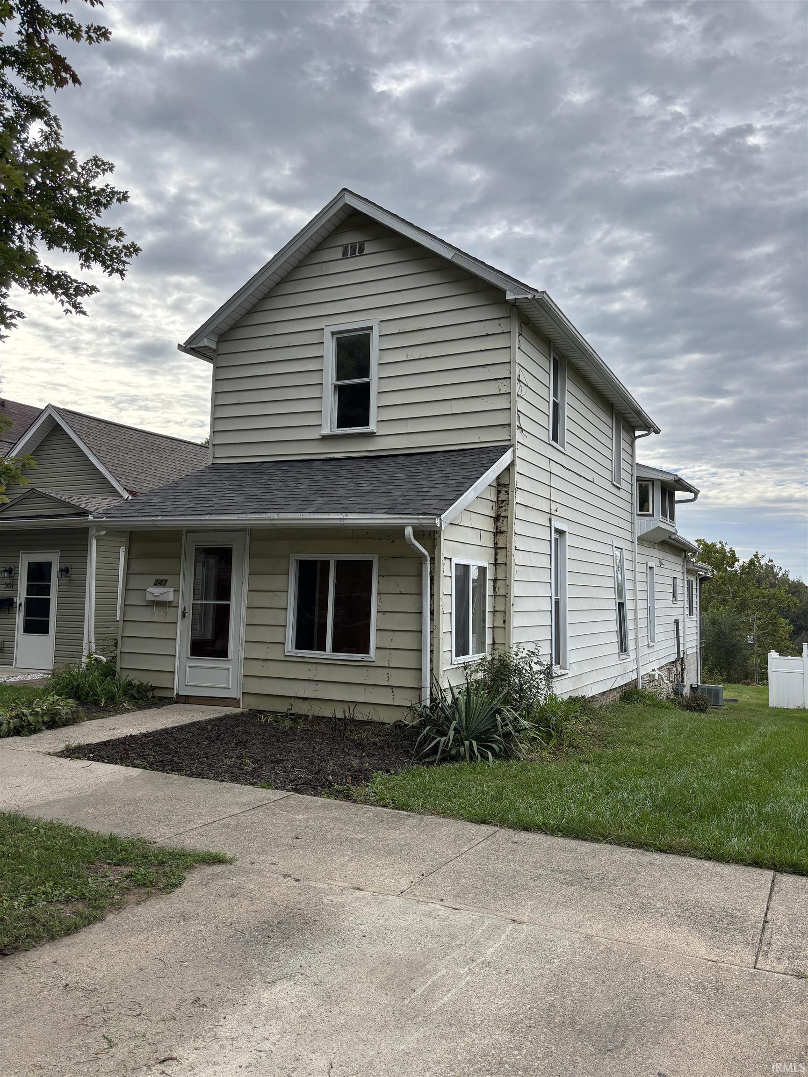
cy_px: 538
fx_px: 809
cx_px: 404
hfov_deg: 53.1
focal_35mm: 26
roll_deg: -1.5
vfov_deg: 67.3
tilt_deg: +5.0
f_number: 1.6
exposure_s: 1/1949
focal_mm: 5.96
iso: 50
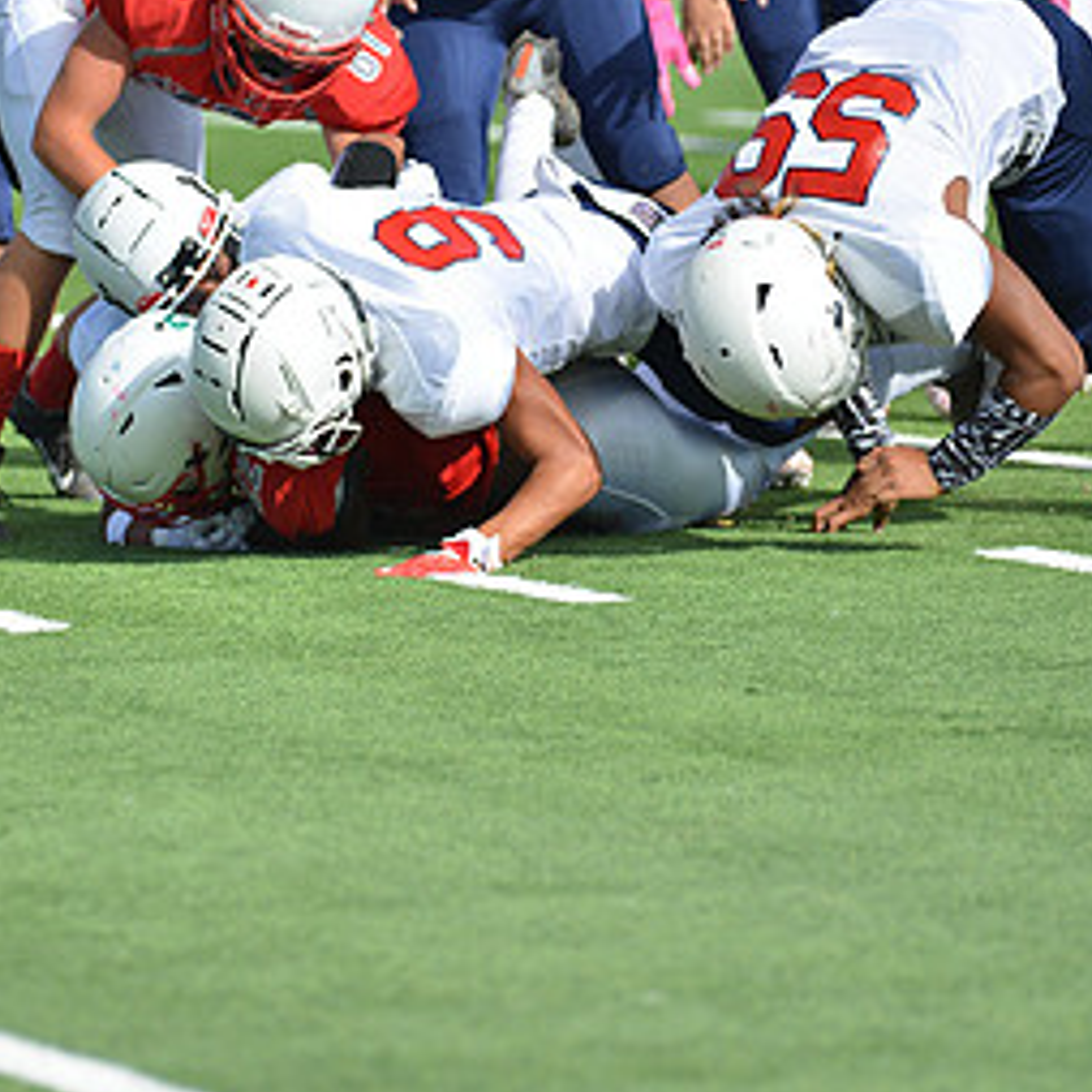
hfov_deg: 4.5
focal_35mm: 388
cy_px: 411
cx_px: 279
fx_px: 13848
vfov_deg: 4.5
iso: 100
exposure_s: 1/1600
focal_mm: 200
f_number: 2.8
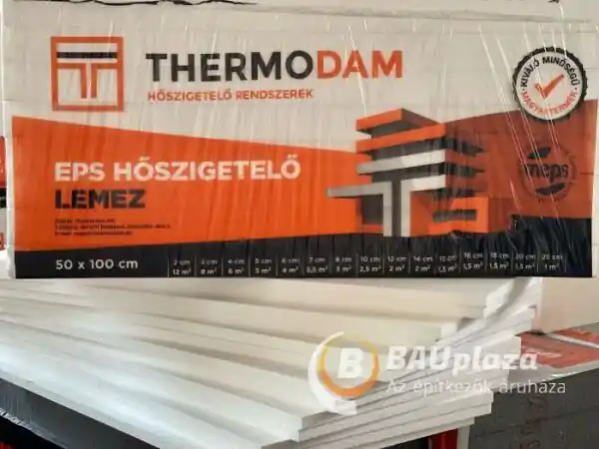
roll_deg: +0.4
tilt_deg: -6.8
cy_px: 224
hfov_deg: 30.3
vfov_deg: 22.9
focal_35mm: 64
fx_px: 1107
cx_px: 300
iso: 250
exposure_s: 1/81
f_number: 2.2
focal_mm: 7.5
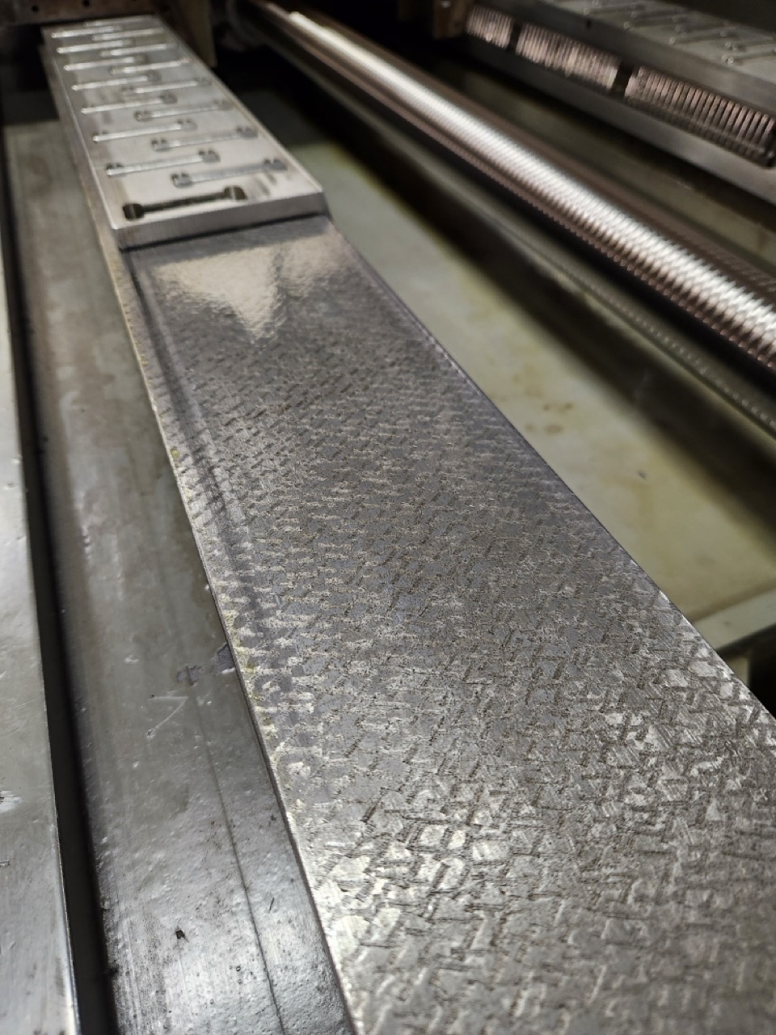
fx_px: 687
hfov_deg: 58.9
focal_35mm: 23
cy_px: 518
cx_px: 388
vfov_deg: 73.9
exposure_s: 1/120
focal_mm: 5.4
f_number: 1.8
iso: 400
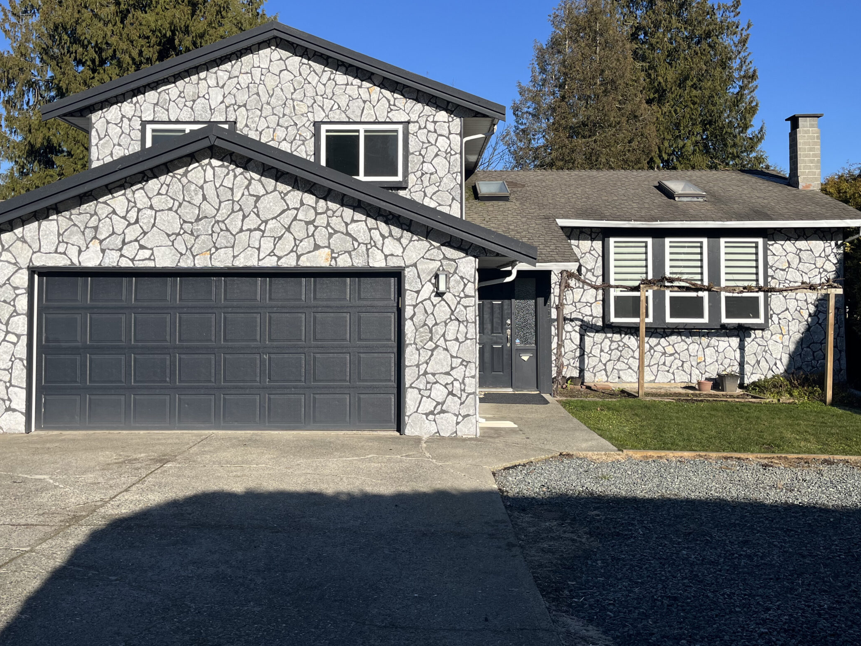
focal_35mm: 32
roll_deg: +0.4
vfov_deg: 44.0
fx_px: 796
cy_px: 261
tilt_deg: +2.5
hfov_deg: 56.8
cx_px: 406
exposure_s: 1/4016
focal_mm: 5.1
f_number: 1.6
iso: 50
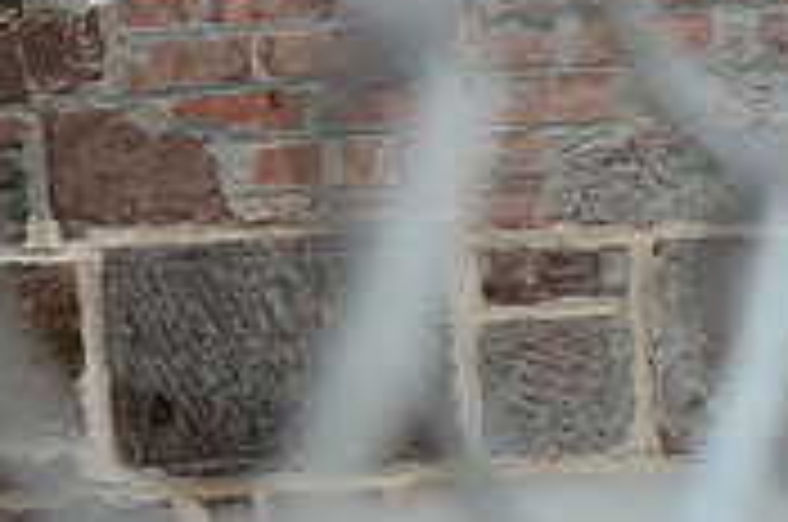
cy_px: 616
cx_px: 1004
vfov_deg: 10.4
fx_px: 2818
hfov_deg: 15.2
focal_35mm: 129
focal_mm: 26
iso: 640
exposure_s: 1/100
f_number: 4.5
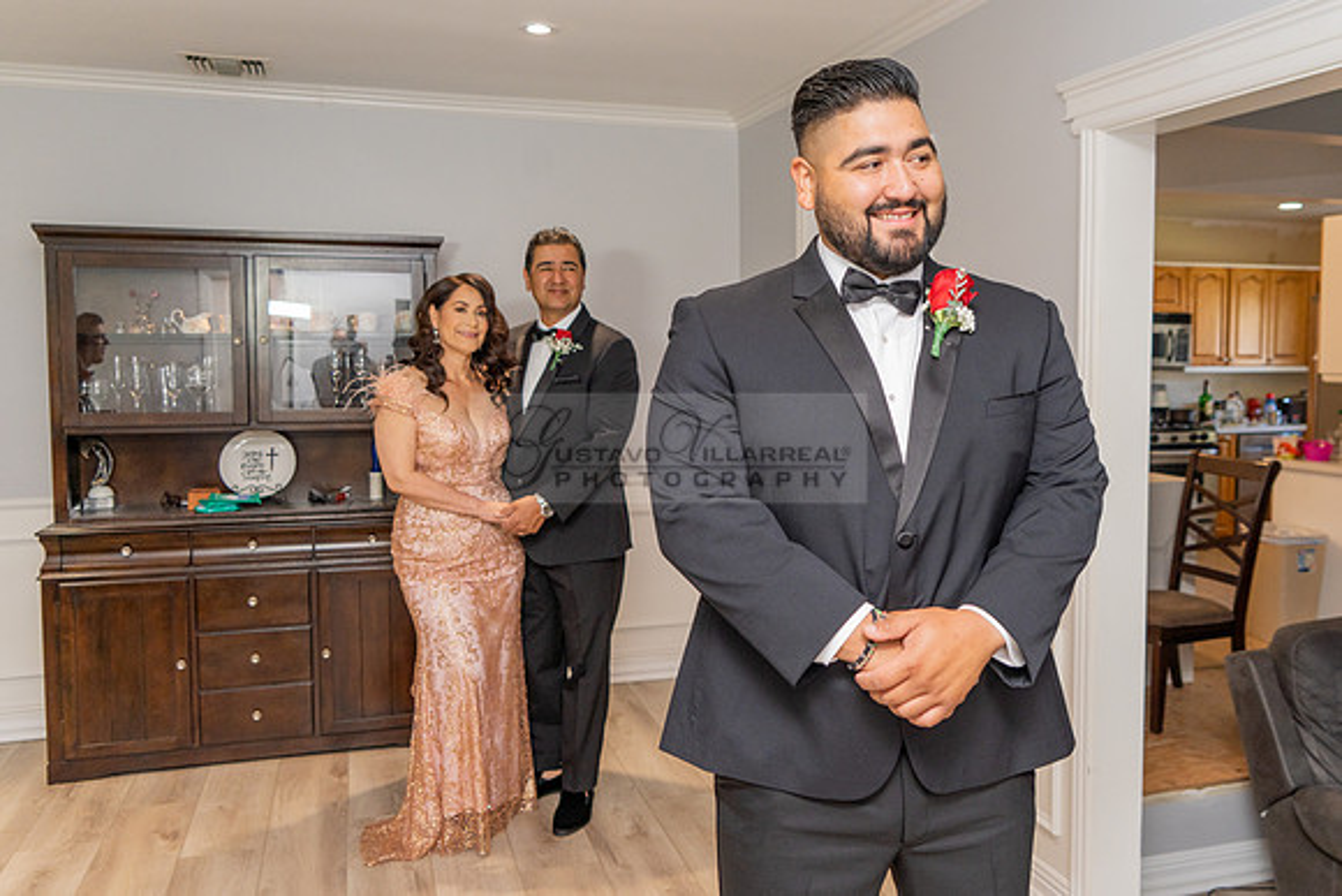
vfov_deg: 42.3
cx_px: 775
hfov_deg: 59.9
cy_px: 428
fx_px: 1157
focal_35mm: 31
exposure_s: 1/160
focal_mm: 25
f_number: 4
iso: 640
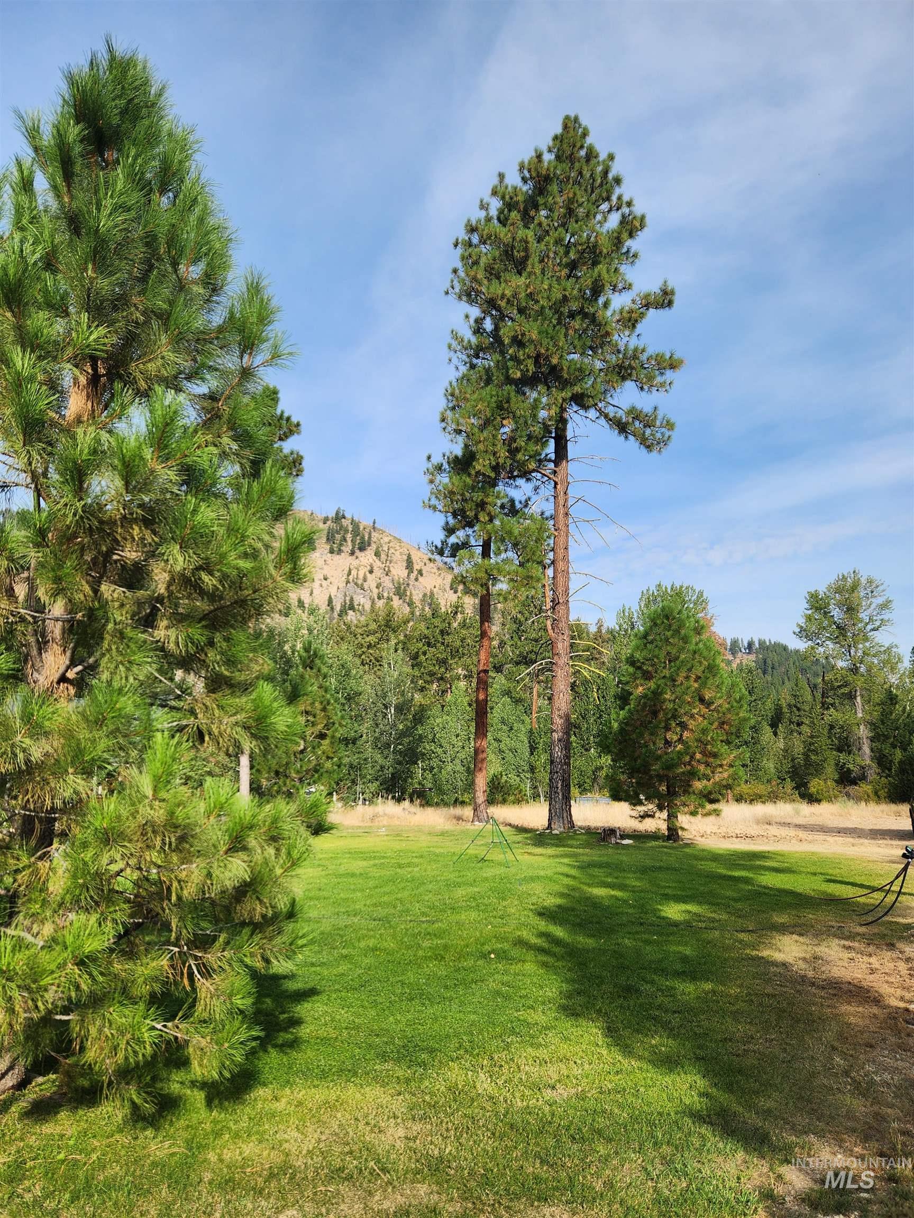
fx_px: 810
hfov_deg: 58.9
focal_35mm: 23
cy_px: 609
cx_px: 457
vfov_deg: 73.9
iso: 20
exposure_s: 1/1192
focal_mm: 5.4
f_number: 1.8
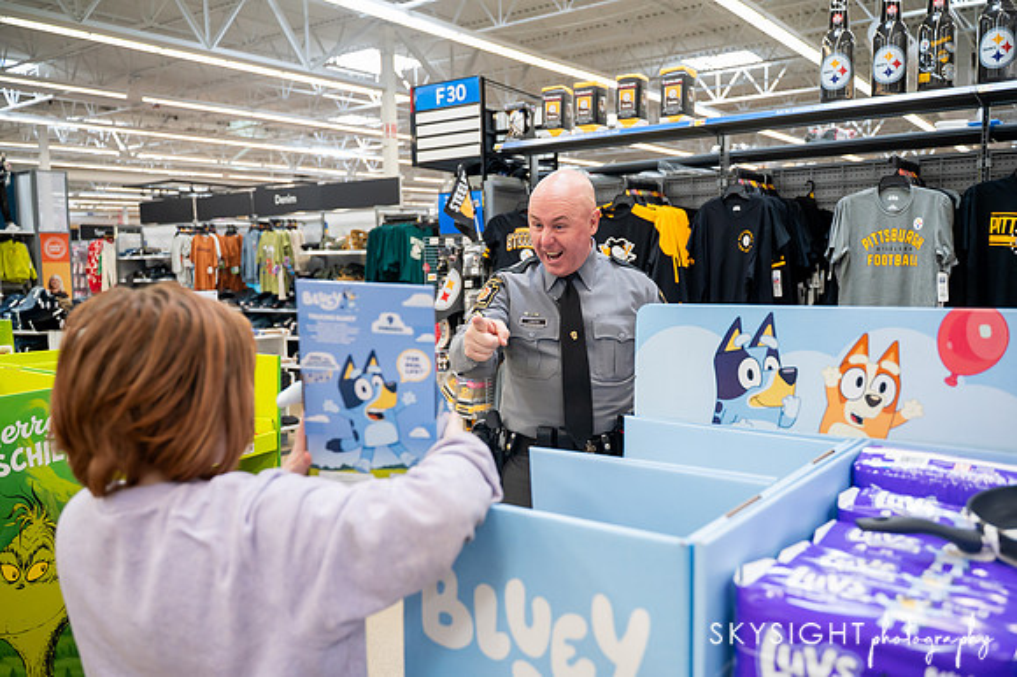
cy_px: 338
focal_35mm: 29
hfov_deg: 63.9
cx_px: 514
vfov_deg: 45.1
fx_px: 815
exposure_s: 1/500
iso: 2000
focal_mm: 28
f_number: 2.8
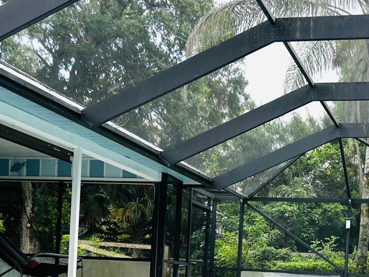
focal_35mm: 61
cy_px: 300
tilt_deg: -0.4
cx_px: 273
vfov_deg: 22.7
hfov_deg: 31.2
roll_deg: -2.8
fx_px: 650
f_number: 1.5
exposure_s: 1/678
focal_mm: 5.7
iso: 50
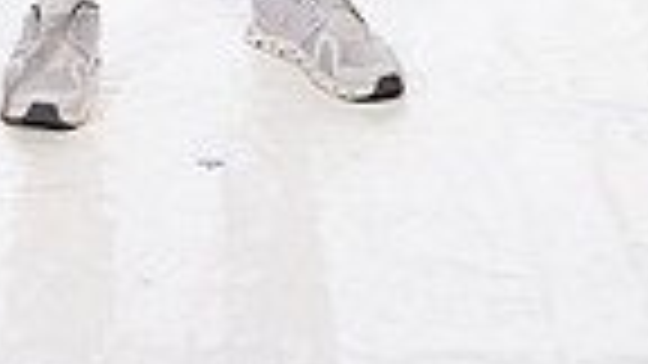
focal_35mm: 164
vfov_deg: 6.9
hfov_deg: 13.1
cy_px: -611
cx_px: 171
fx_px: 2818
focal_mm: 50
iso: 640
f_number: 7.1
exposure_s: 1/250
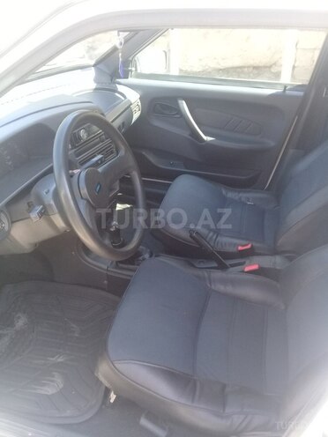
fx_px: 392
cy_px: 218
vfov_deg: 58.4
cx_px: 164
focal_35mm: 31
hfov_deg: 45.4
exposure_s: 1/50
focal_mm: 3.3
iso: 64
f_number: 2.2
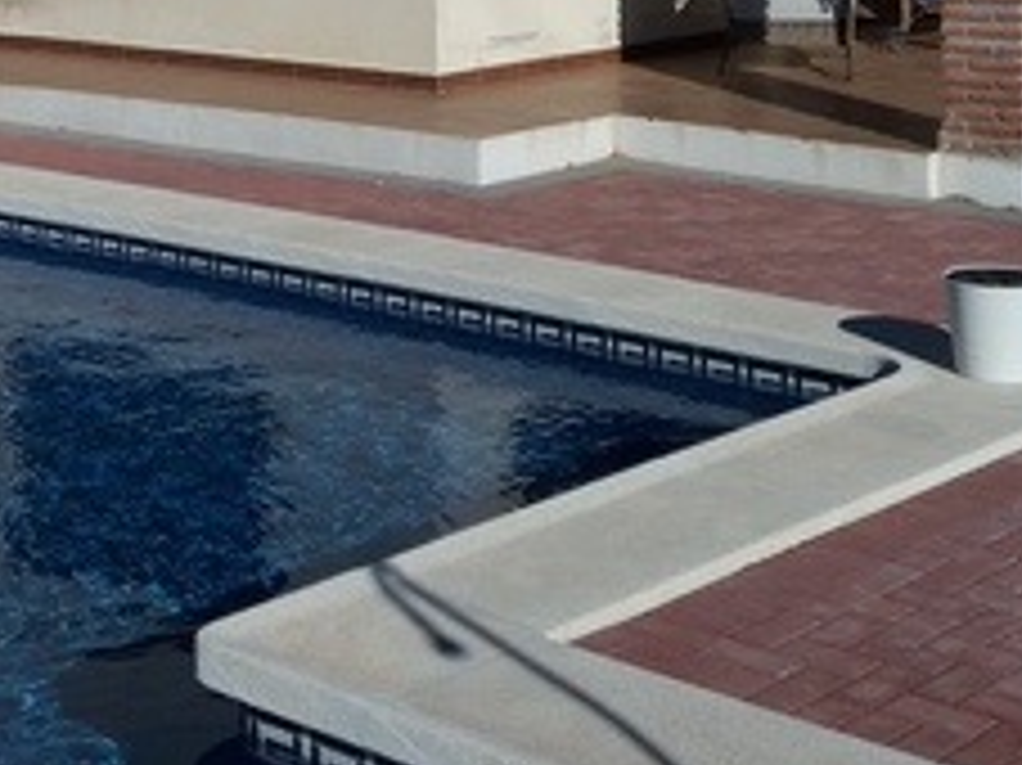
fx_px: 2331
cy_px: -153
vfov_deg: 17.7
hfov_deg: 24.7
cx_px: 423
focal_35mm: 79
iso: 64
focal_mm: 3.7
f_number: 1.9
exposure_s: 1/4930
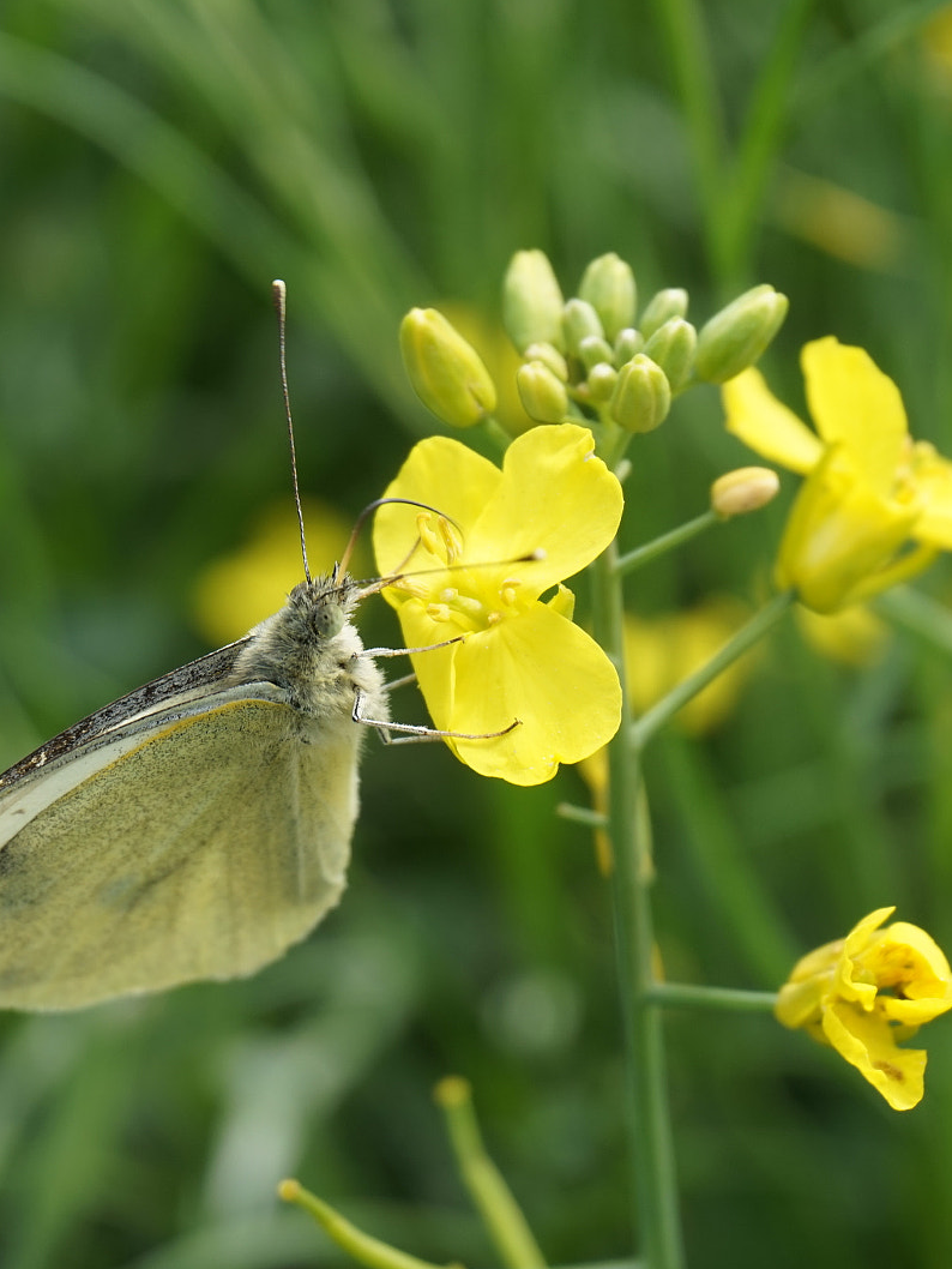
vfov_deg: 18.0
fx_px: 3995
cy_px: 633
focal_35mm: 109
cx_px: 315
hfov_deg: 13.6
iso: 100
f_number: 7.1
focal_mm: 50
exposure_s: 1/200
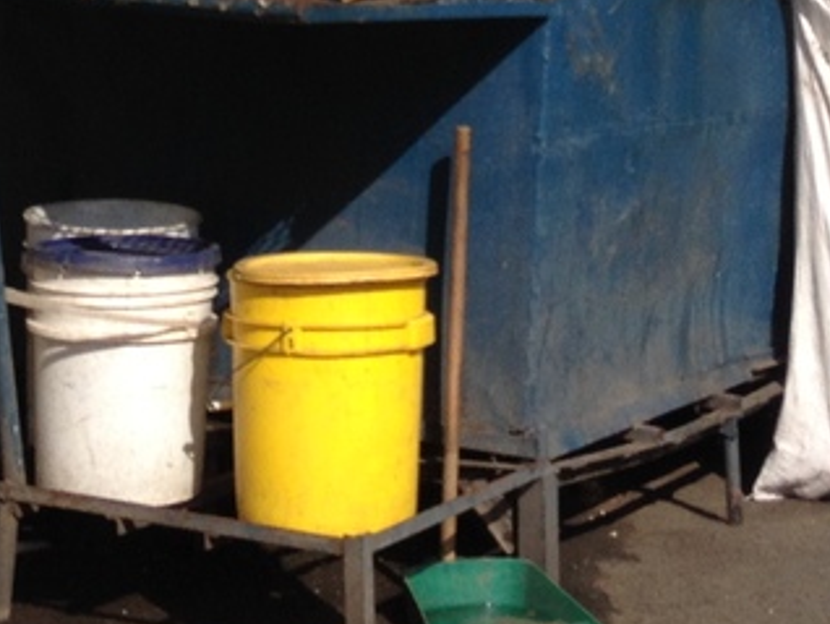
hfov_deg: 14.9
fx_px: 3167
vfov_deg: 10.6
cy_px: -507
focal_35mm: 132
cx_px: 352
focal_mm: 4.28
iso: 50
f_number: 2.4
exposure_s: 1/1905
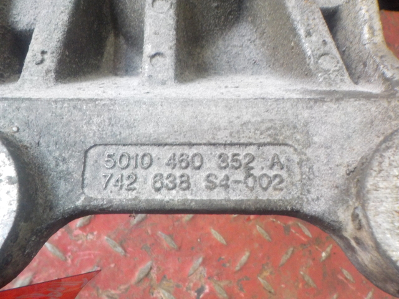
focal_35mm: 30
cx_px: 200
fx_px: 346
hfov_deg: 60.0
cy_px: 150
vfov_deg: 46.8
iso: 400
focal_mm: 4.1
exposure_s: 1/10
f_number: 3.3
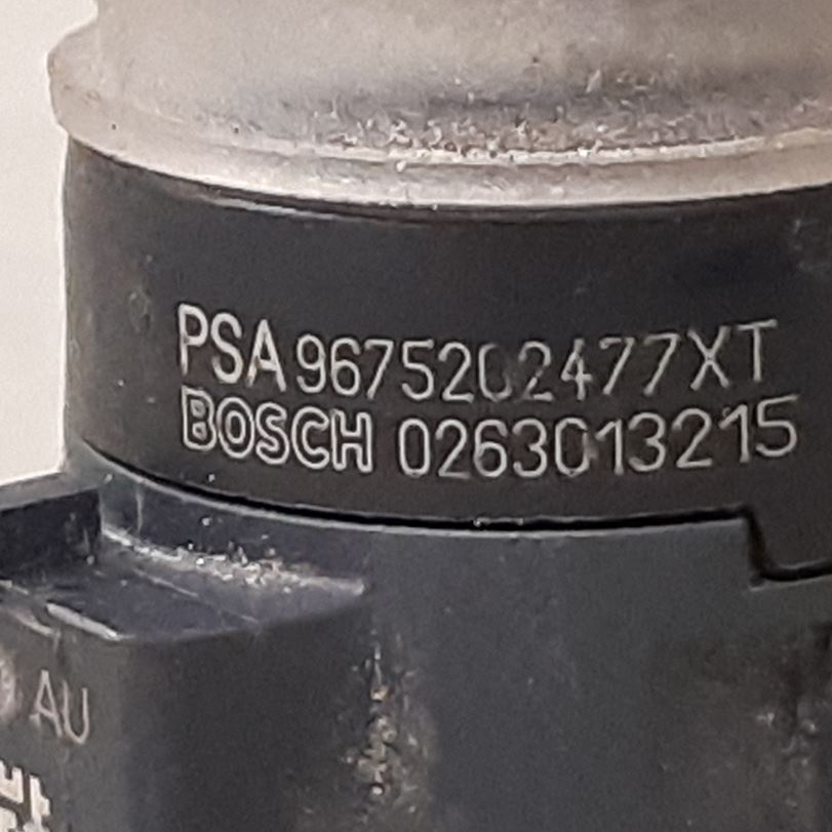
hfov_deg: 29.6
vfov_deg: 29.5
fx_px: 1577
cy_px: 477
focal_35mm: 58
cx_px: 410
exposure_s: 1/50
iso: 320
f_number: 1.7
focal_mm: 3.93
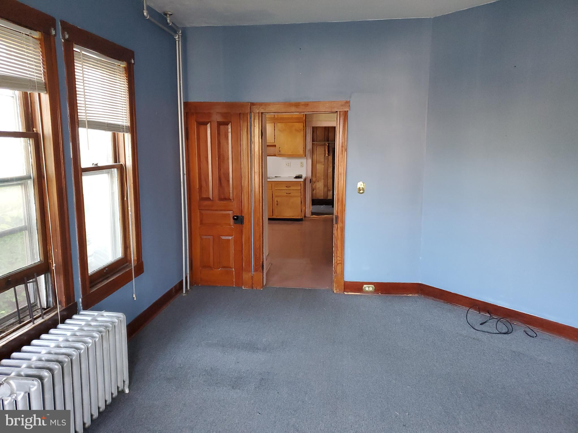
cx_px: 289
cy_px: 216
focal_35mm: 26
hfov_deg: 67.3
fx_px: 434
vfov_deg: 53.1
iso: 250
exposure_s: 1/60
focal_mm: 4.3
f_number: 1.5
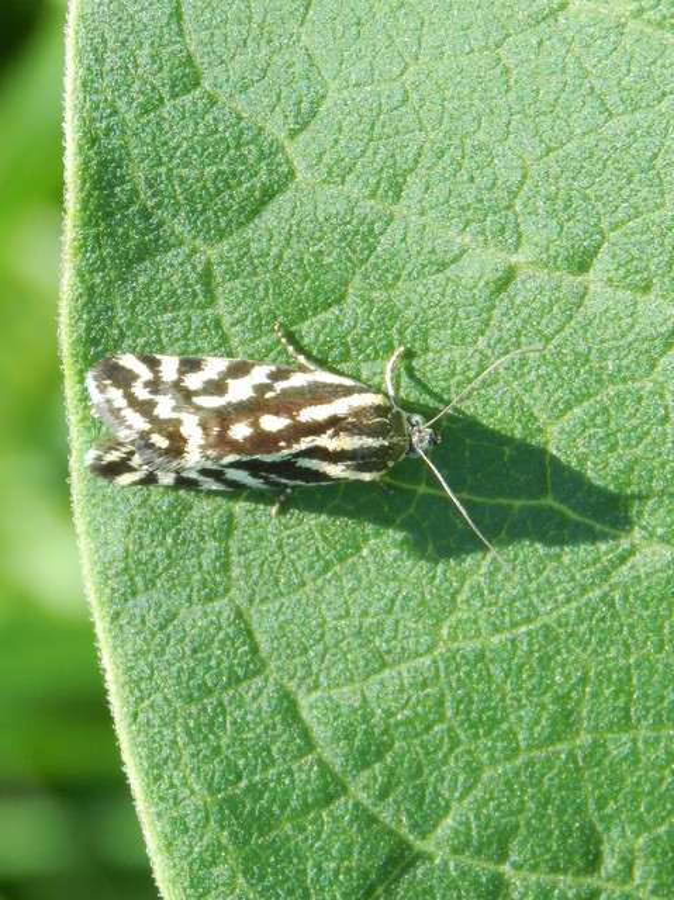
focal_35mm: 182
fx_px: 4731
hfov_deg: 8.1
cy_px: 450
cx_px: 337
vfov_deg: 10.9
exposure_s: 1/250
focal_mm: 32.8
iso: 180
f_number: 5.3
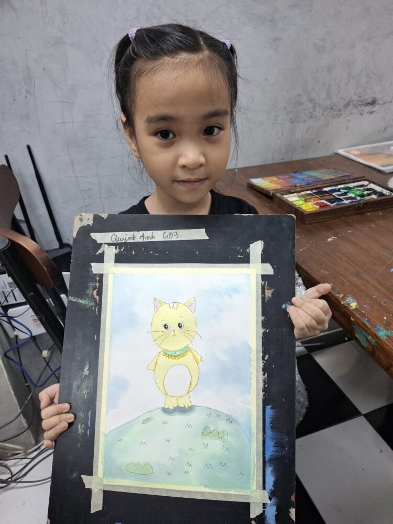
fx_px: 378
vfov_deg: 69.4
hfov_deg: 54.9
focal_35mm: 25
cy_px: 262
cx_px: 196
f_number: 1.8
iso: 80
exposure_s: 1/100
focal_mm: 4.69
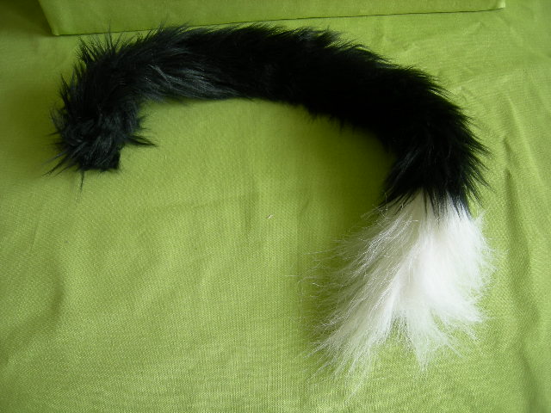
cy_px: 206
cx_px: 276
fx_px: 573
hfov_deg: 51.4
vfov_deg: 39.7
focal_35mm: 36
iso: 64
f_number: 2.7
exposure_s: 1/15.5
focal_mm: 7.5
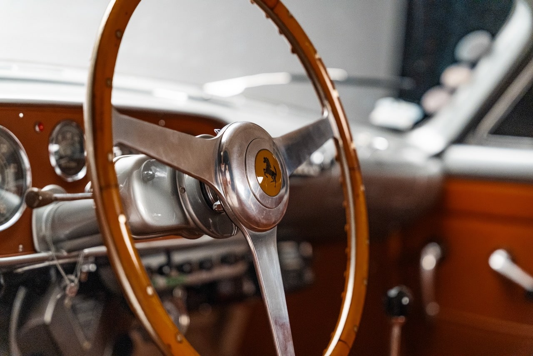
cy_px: 178
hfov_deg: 28.8
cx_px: 266
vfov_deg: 19.5
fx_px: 1037
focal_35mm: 70
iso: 5000
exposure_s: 1/100
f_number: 2.8
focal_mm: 70
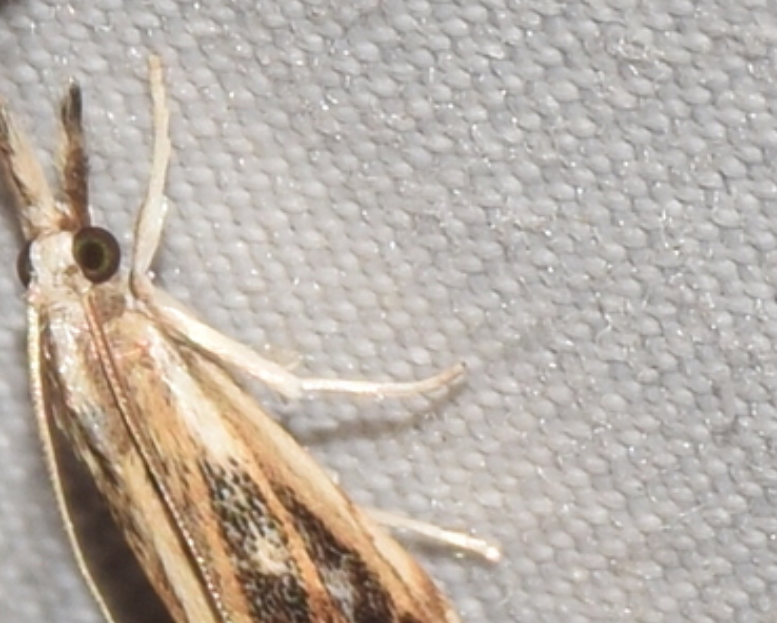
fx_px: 11763
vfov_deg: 3.0
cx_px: 311
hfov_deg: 3.8
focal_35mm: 511
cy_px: 636
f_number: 16
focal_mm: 140
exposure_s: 1/160
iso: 100
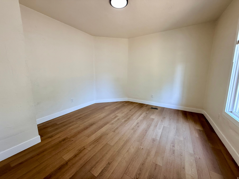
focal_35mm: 14
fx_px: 97
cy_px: 90
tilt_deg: -9.8
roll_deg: -0.2
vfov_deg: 85.7
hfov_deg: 102.1
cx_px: 120
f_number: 2.2
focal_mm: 2.22
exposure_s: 1/120
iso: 125
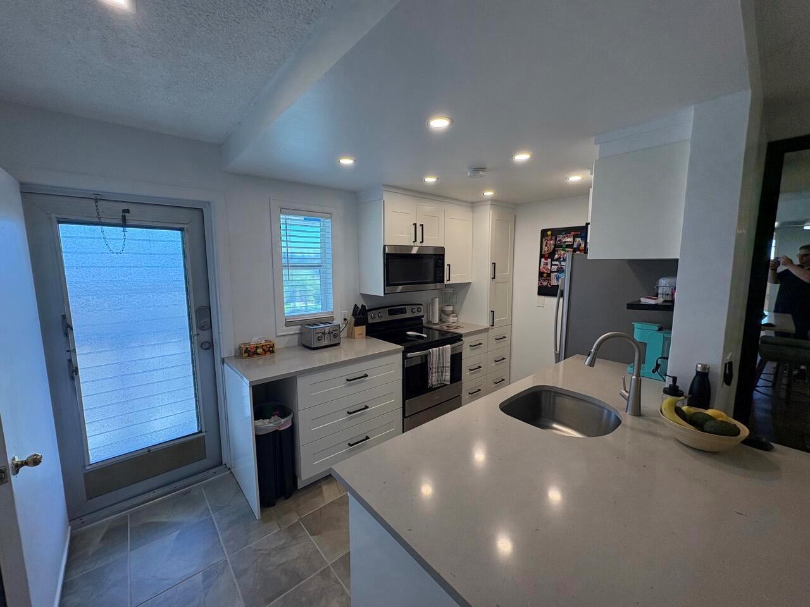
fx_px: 328
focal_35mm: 14
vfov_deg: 85.7
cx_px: 405
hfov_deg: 102.1
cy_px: 304
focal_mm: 2.22
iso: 125
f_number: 2.2
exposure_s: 1/120
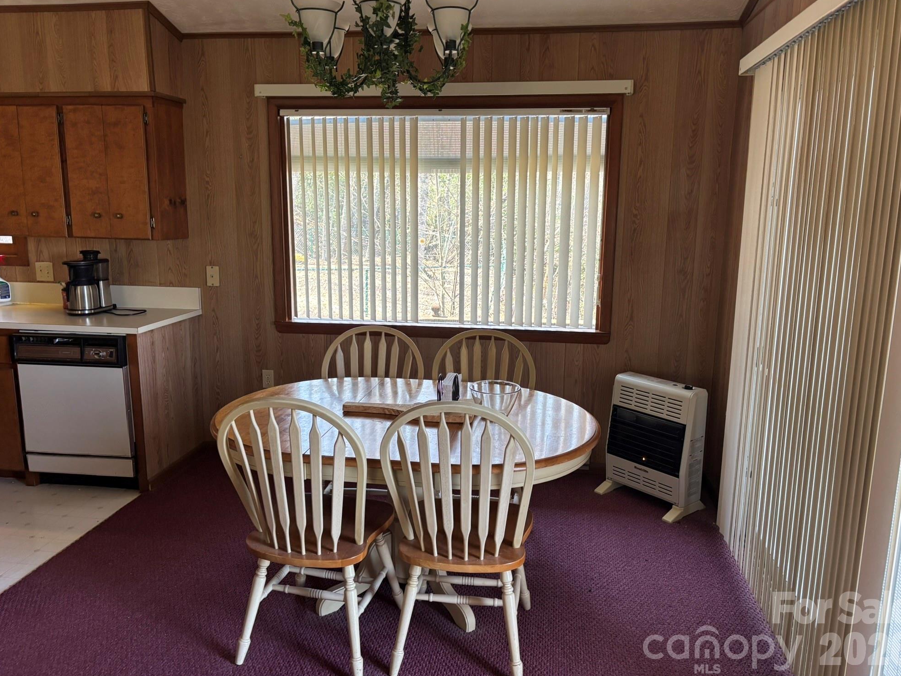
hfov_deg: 65.3
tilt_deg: -10.3
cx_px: 450
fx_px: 703
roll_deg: -0.5
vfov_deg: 51.4
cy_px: 330
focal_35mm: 27
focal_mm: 5.96
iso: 125
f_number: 1.6
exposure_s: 1/106
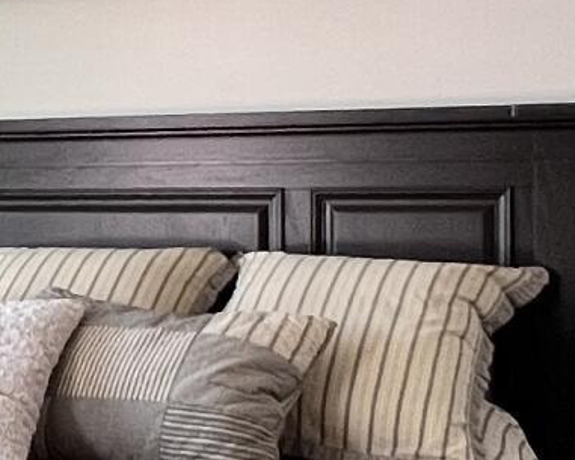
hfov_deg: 17.8
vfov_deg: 15.4
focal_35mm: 100
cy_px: 250
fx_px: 1702
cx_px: -187
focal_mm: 1.57
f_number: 1.8
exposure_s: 1/120
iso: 250
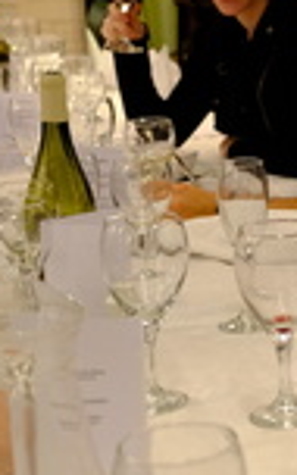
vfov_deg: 20.9
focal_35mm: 99
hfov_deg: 12.0
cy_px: 134
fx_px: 1282
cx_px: 558
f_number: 3.6
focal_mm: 24.3
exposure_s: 1/30
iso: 2500
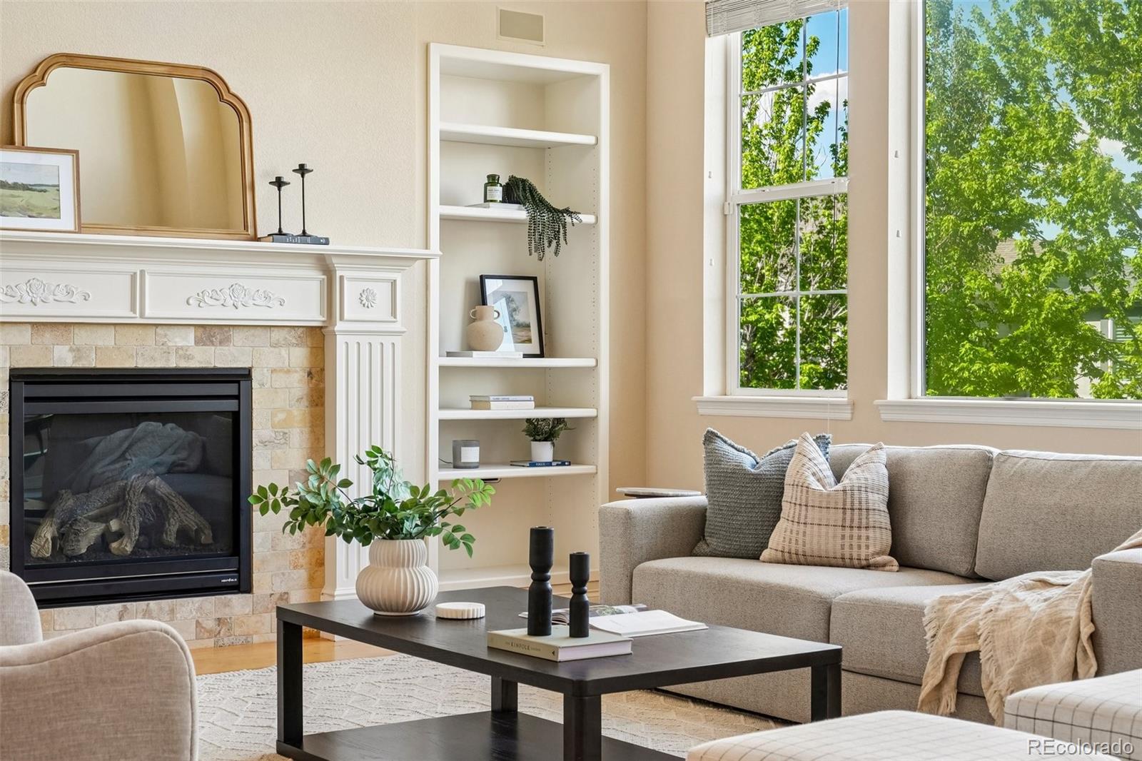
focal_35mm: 52
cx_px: 571
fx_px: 1665
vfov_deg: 25.7
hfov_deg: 37.9
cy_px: 380
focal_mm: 35
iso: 400
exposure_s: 1/30
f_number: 8
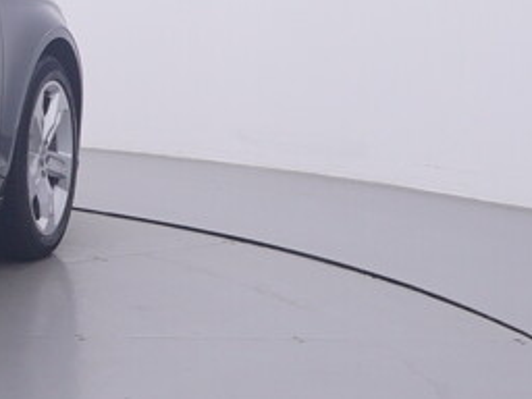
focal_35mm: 122
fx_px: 1870
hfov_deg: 14.2
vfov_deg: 12.0
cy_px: -35
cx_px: -441
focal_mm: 15
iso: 200
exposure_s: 1/80
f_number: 5
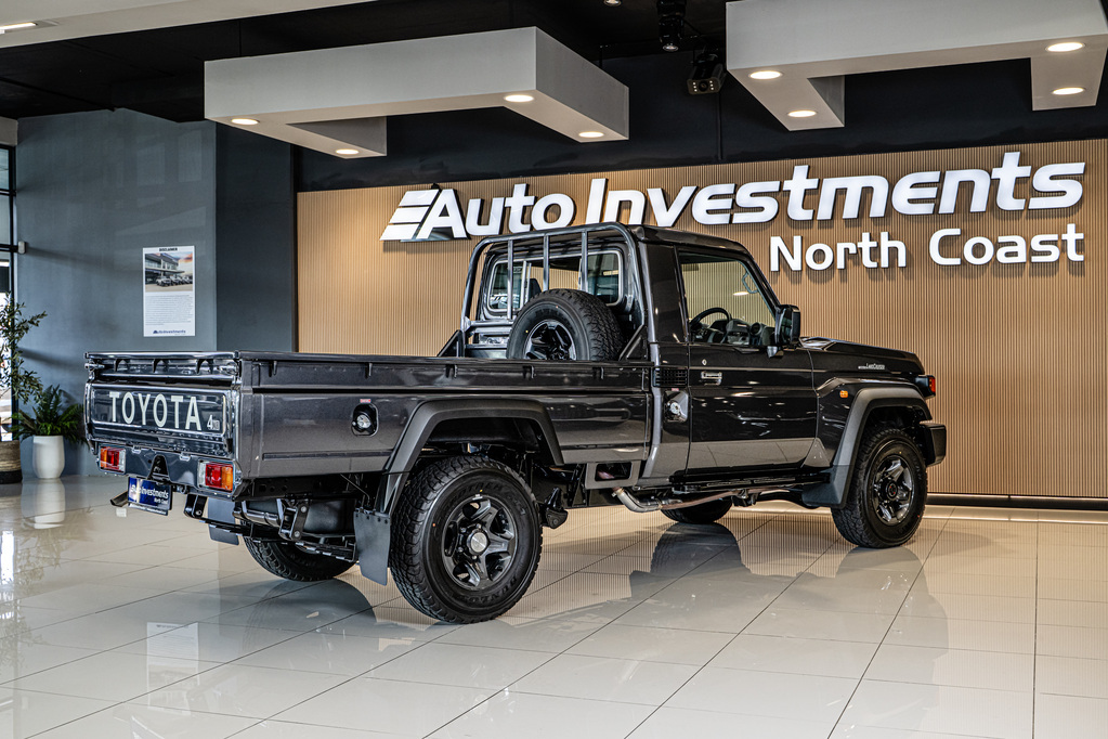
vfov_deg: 33.4
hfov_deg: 48.5
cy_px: 370
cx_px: 554
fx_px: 1231
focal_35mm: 40
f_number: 4
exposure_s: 1/200
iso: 640
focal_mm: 40
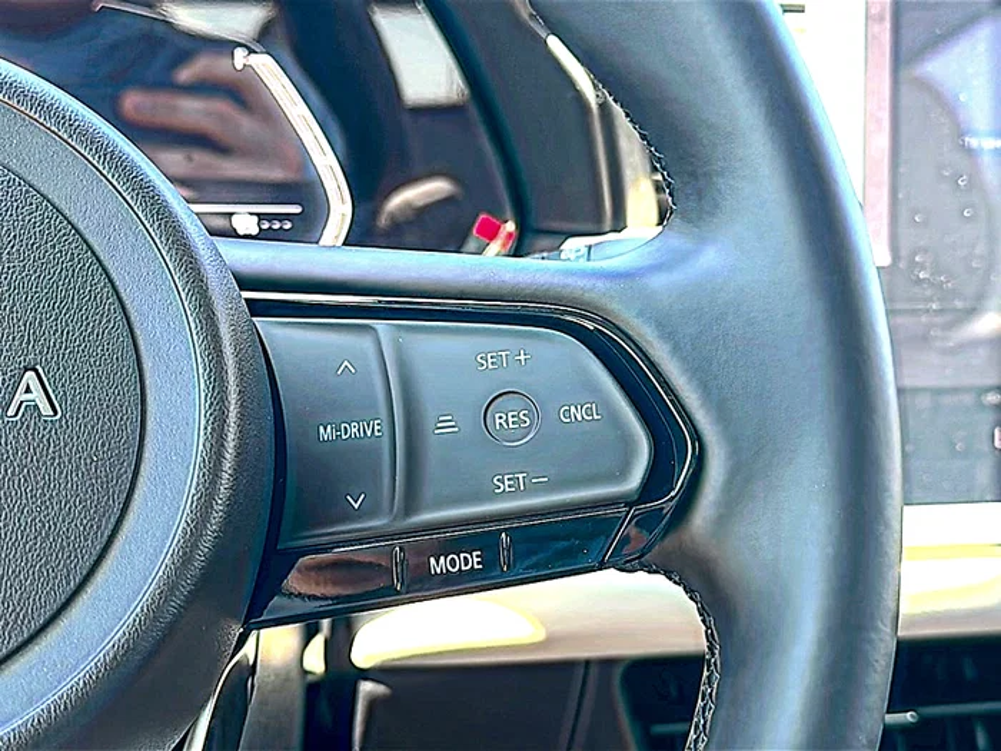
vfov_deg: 30.9
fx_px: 1359
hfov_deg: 40.4
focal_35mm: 47
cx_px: 500
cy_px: 376
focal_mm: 6.86
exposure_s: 1/171
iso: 100
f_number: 1.78
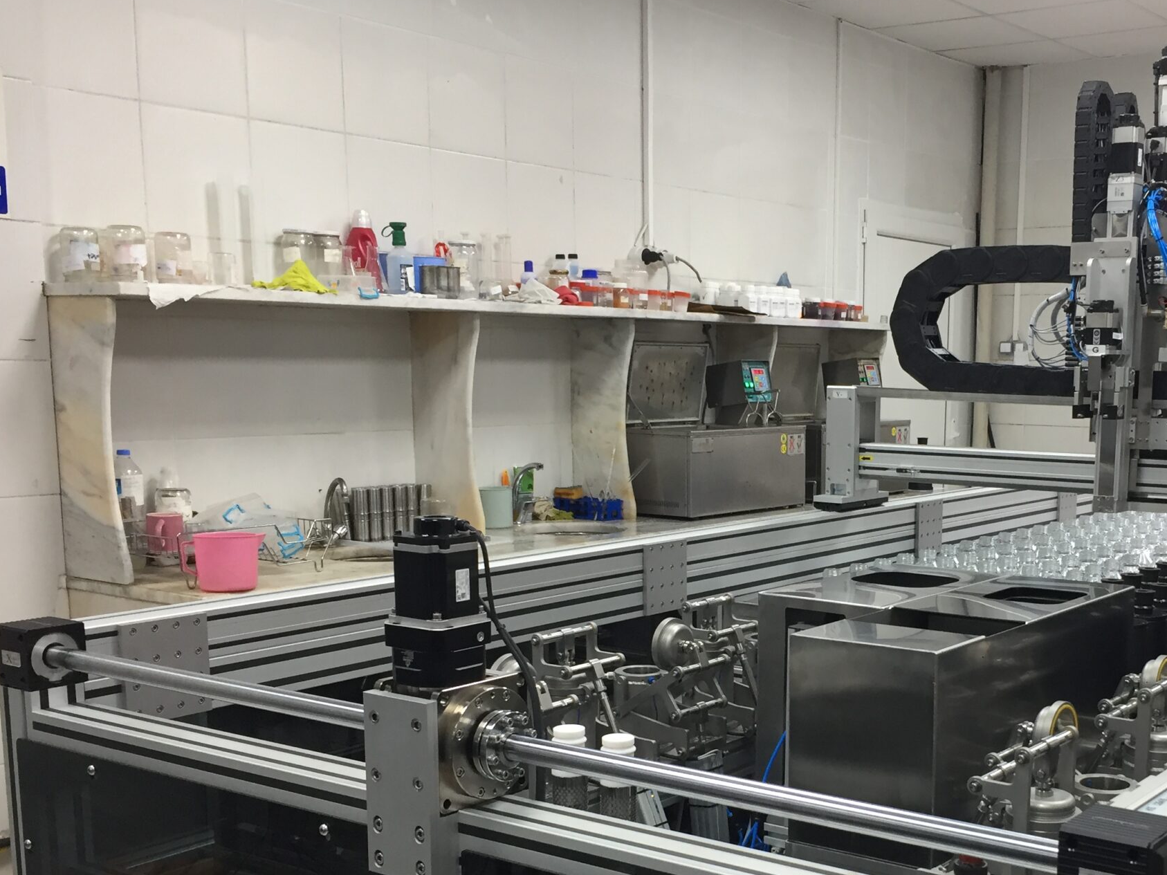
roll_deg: -1.8
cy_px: 632
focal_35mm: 44
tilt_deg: -10.2
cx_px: 826
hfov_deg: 42.1
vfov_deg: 32.4
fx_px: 1483
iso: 80
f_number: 2.2
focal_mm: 4.15
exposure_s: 1/33
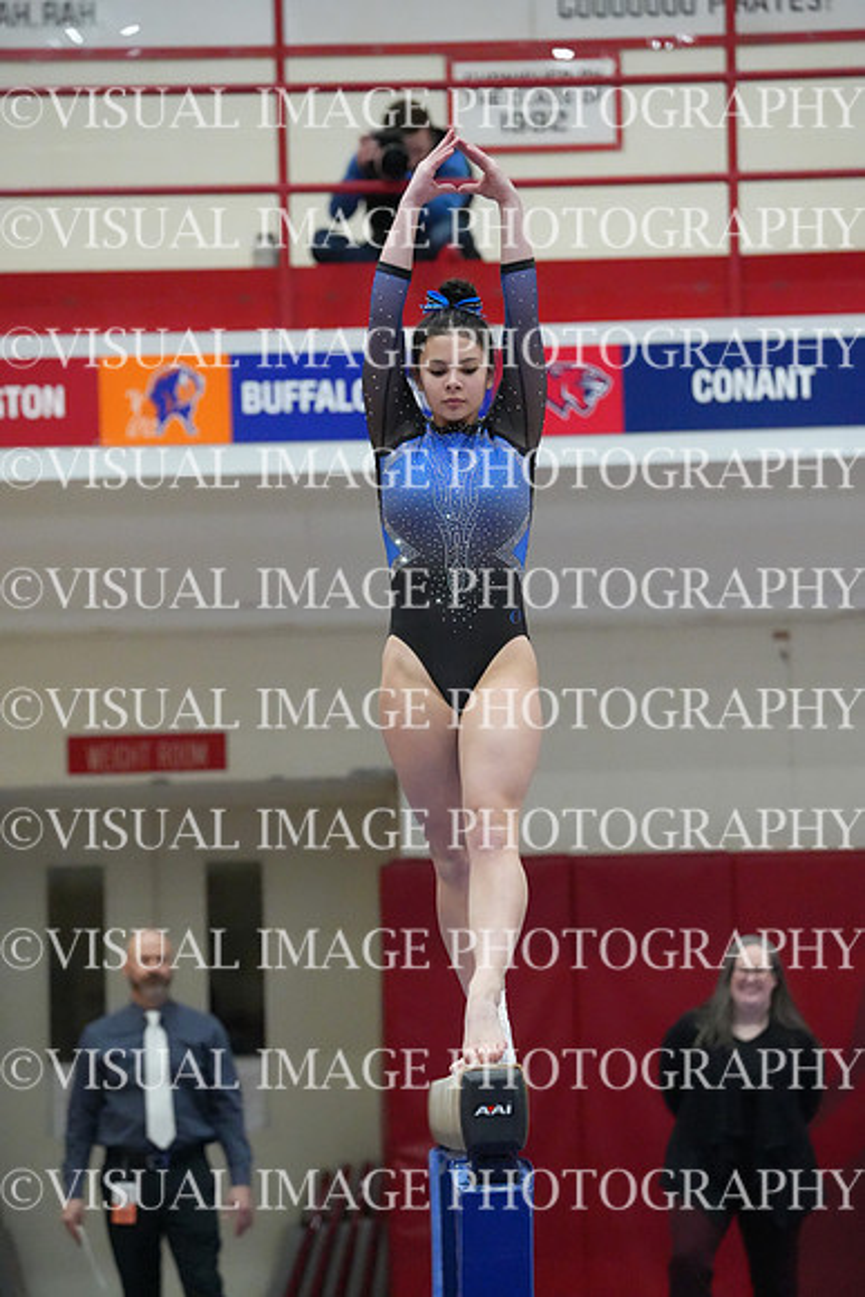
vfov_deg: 13.0
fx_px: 5691
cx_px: 432
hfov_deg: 8.7
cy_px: 648
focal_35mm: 158
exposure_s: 1/1250
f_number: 4
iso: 16000
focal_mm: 158
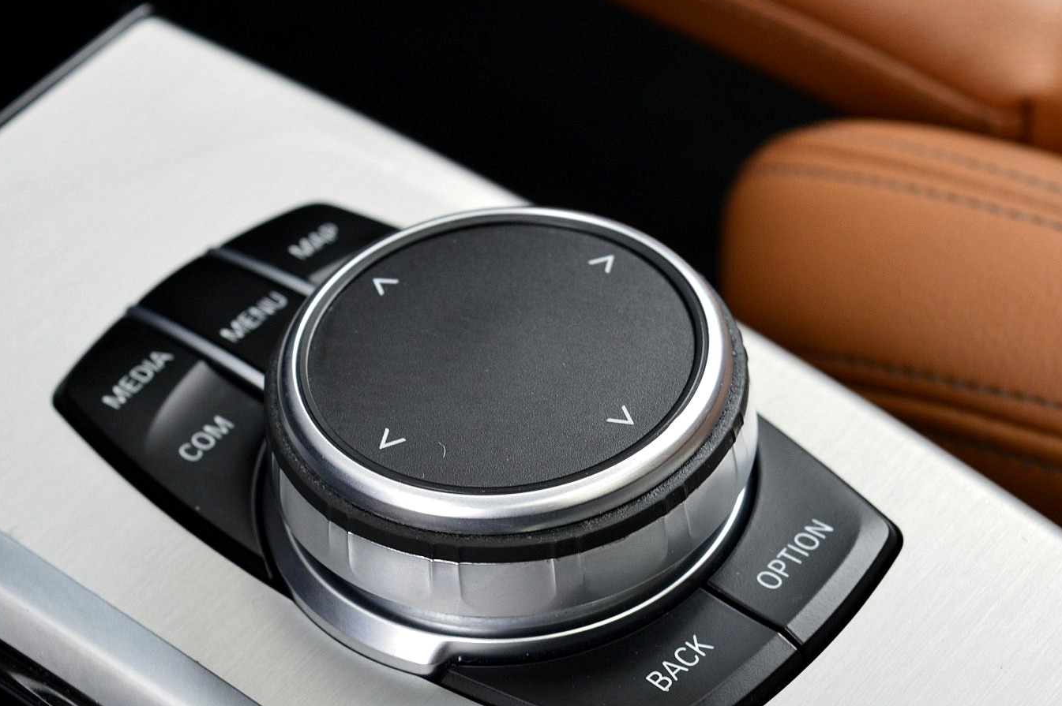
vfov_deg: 13.7
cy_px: 369
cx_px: 469
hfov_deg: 20.5
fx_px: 2936
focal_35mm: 100
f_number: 8
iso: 640
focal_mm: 55
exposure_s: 1/60
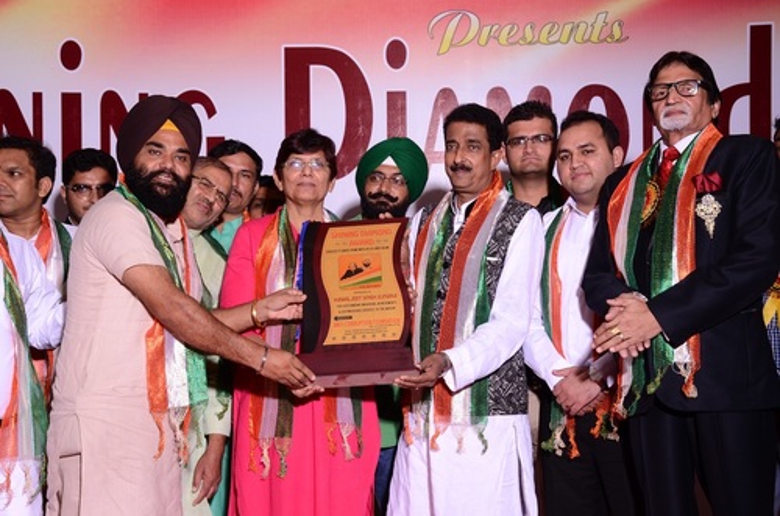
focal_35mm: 68
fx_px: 1459
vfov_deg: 20.1
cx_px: 390
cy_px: 258
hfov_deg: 29.9
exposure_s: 1/125
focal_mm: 45
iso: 200
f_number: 8
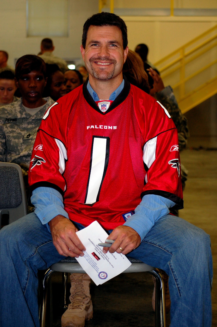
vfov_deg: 24.6
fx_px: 747
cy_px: 164
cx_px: 108
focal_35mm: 82
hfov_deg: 16.5
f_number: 4
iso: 400
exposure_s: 1/60
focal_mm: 55
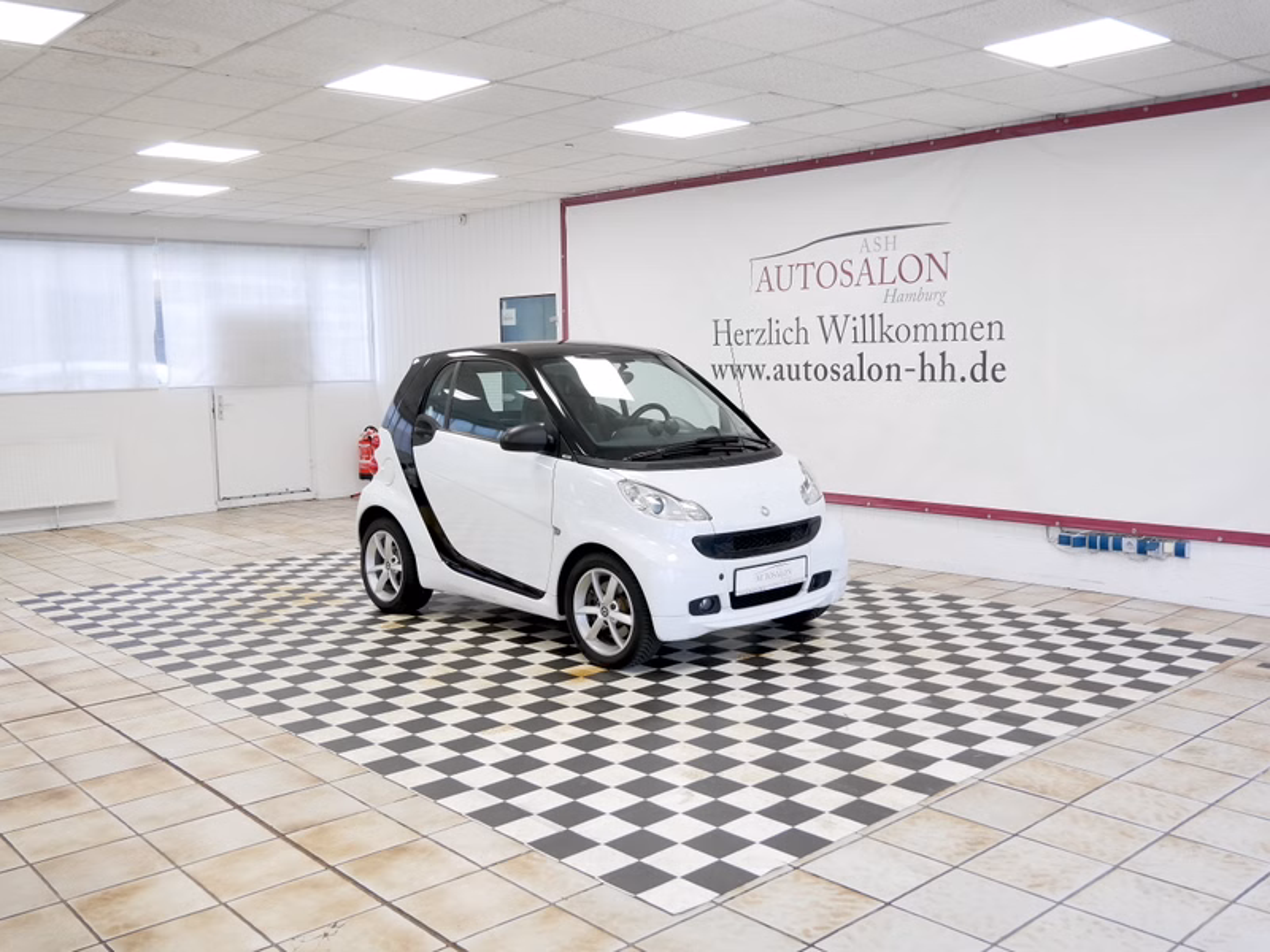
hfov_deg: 54.0
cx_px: 635
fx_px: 1247
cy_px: 476
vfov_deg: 41.8
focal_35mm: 34
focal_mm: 17
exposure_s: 1/60
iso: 640
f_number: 3.8
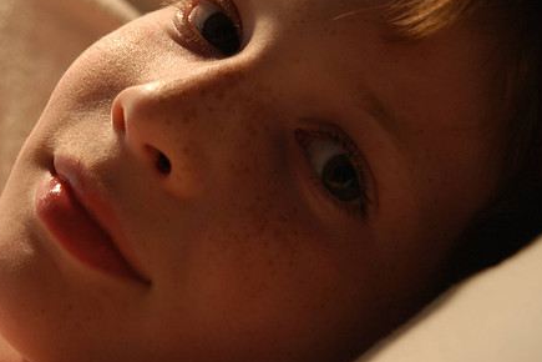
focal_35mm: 112
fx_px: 1686
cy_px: 131
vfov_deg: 12.2
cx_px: 242
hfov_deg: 18.3
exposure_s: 1/3
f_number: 5
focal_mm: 56
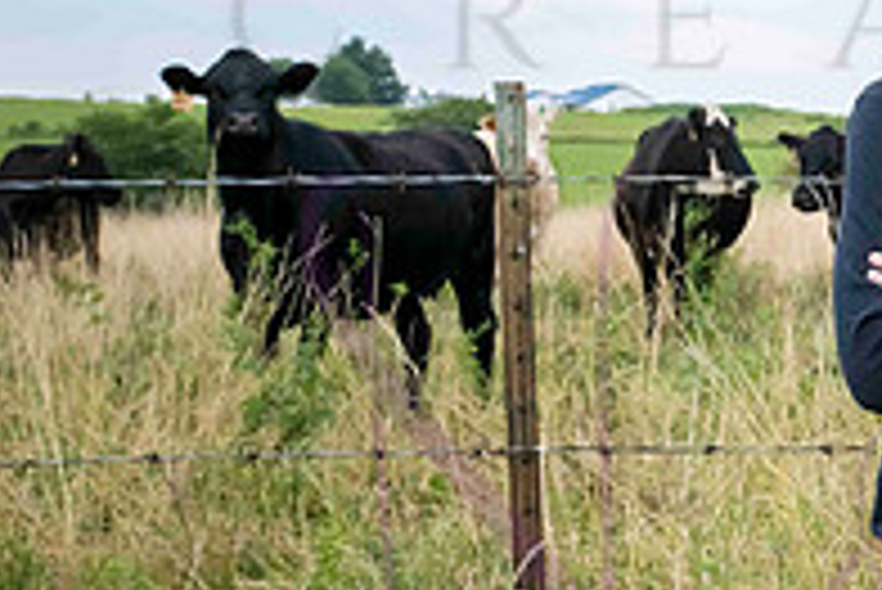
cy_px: 236
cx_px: 1058
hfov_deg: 13.5
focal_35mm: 148
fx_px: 3629
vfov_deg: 9.3
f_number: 10
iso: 640
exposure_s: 1/320
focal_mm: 50
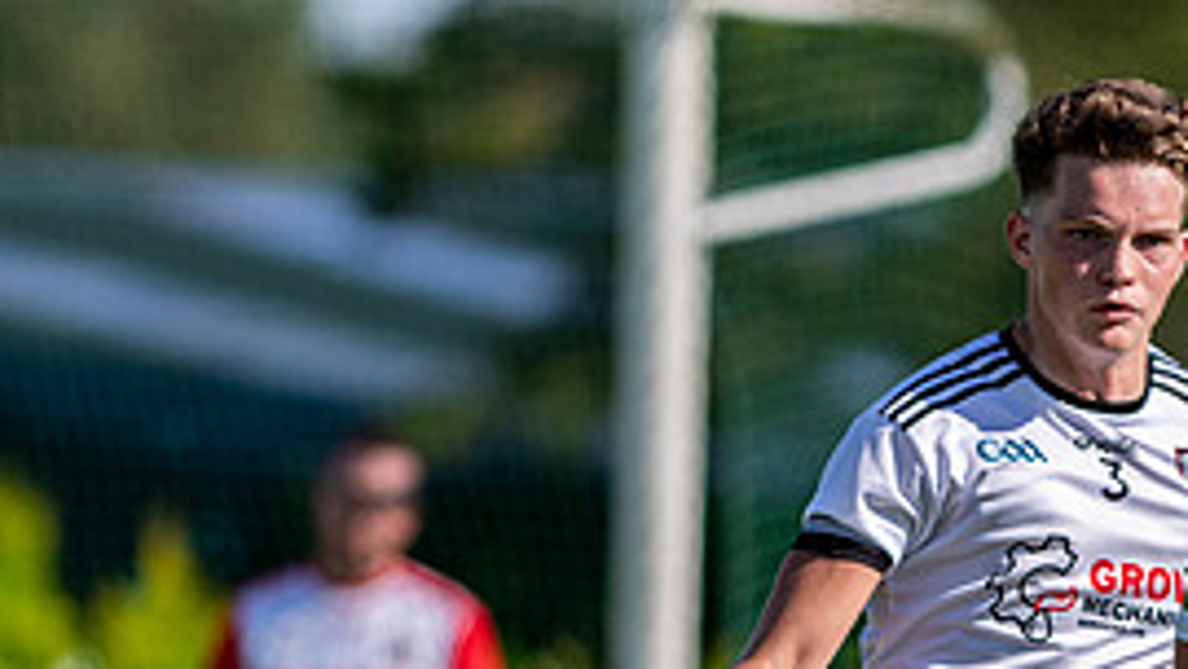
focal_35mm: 1261
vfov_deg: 1.0
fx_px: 39731
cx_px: 1461
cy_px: 596
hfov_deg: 1.7
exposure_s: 1/2500
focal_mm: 300
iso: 110
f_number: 2.8
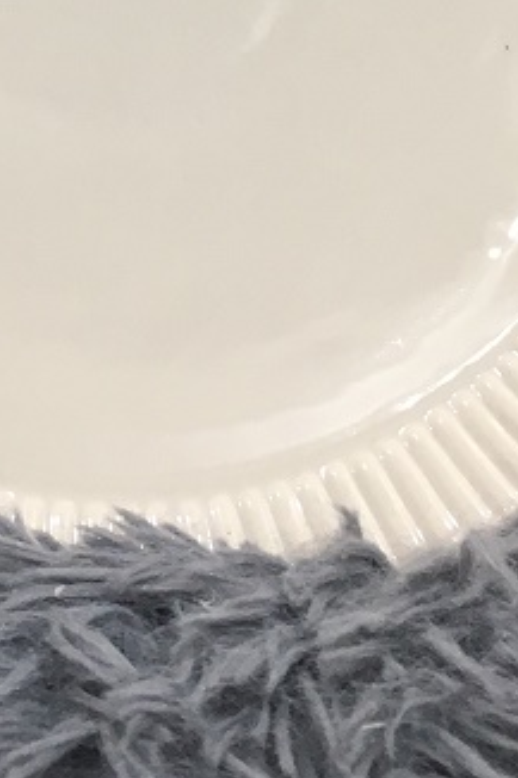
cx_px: 117
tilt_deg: -8.3
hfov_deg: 12.3
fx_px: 2398
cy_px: -348
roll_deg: +0.0
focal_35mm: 111
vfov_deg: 16.9
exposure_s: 1/33
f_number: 2.2
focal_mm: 4.15
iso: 80
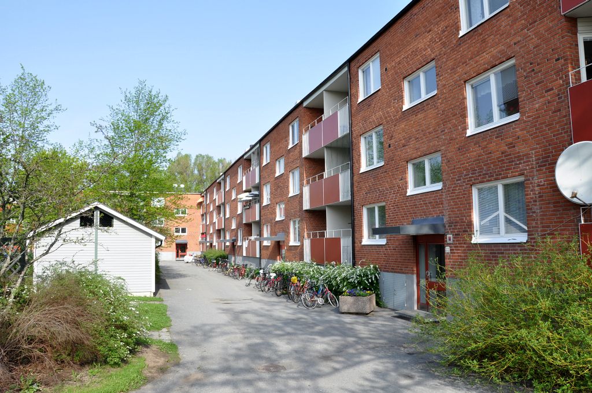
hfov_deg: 67.4
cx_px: 296
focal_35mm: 27
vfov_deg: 47.8
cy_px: 196
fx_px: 443
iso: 200
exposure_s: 1/125
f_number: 11
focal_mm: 18
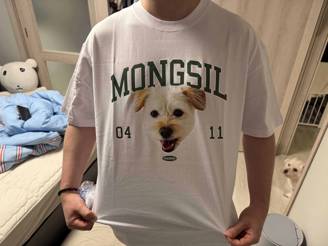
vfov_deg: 56.8
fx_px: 227
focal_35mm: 24
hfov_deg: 71.6
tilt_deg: -31.9
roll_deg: +0.2
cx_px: 164
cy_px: 123
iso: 200
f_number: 1.78
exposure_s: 1/120
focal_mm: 6.76
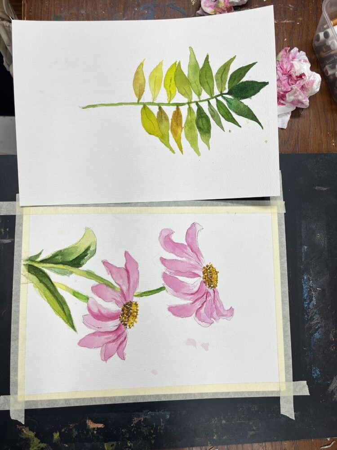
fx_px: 337
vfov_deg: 67.3
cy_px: 225
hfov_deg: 53.1
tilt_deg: -83.3
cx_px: 168
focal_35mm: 26
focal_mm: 5.1
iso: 40
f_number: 1.6
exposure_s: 1/100
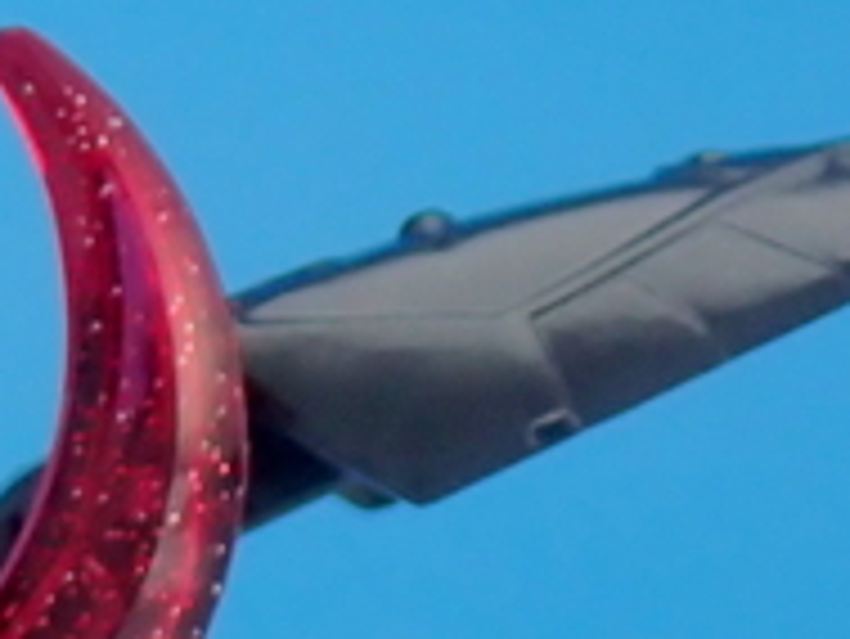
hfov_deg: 4.1
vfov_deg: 3.1
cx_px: -985
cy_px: 418
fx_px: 11720
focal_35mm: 477
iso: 100
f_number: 4.5
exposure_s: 1/15
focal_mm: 15.66
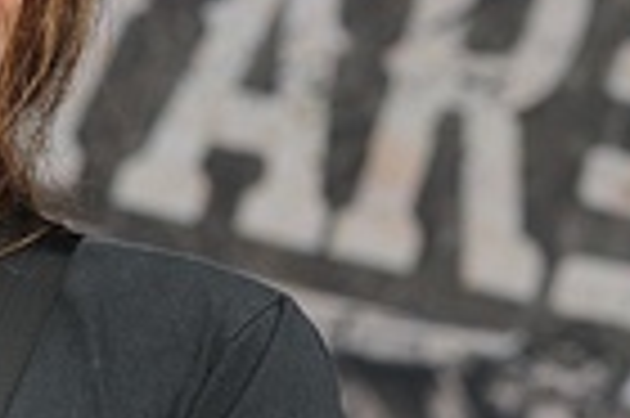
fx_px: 6275
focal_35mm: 359
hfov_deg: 5.7
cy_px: 578
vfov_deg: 3.8
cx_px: 14
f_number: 4.5
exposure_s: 1/250
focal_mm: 70
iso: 200
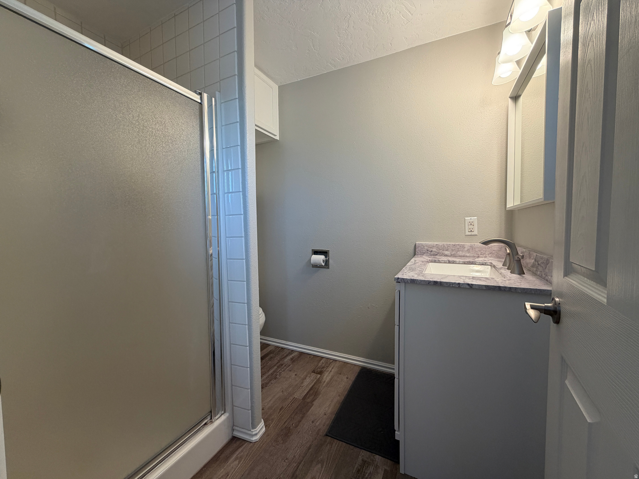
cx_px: 320
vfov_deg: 85.7
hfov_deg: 102.1
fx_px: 258
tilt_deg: -3.3
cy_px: 240
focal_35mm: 14
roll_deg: +0.4
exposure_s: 1/120
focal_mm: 2.22
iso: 160
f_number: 2.2
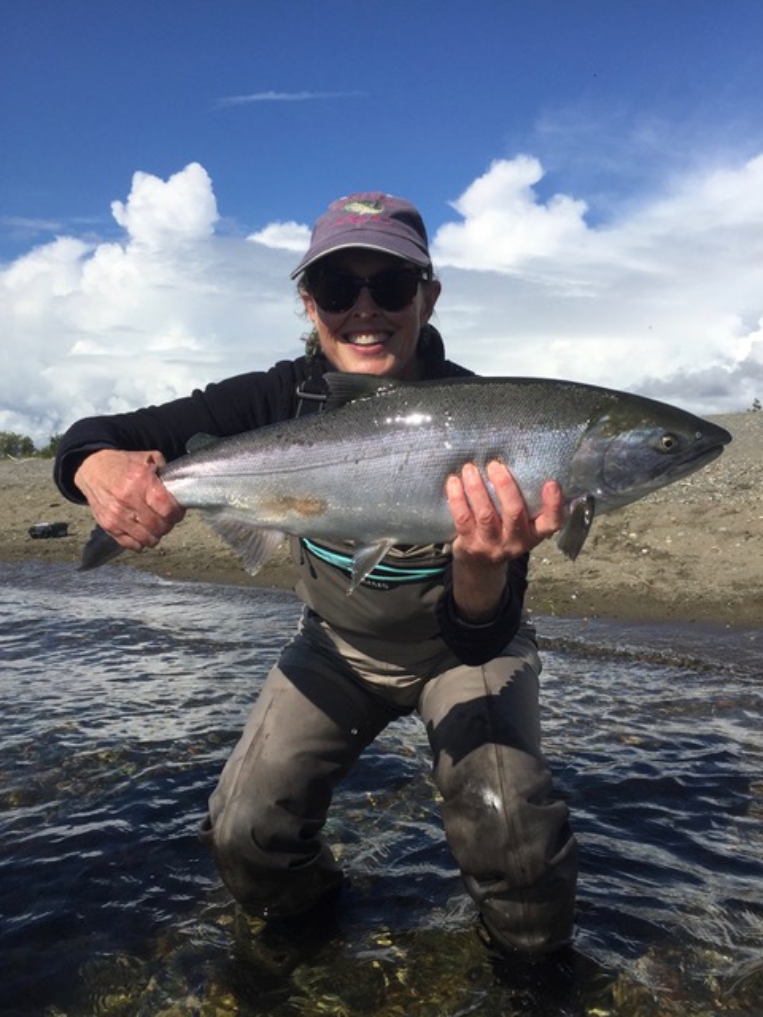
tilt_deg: -2.0
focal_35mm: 29
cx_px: 382
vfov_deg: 61.7
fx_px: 852
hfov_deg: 48.2
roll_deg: +1.1
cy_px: 508
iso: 32
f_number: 2.2
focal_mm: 4.15
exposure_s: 1/4405
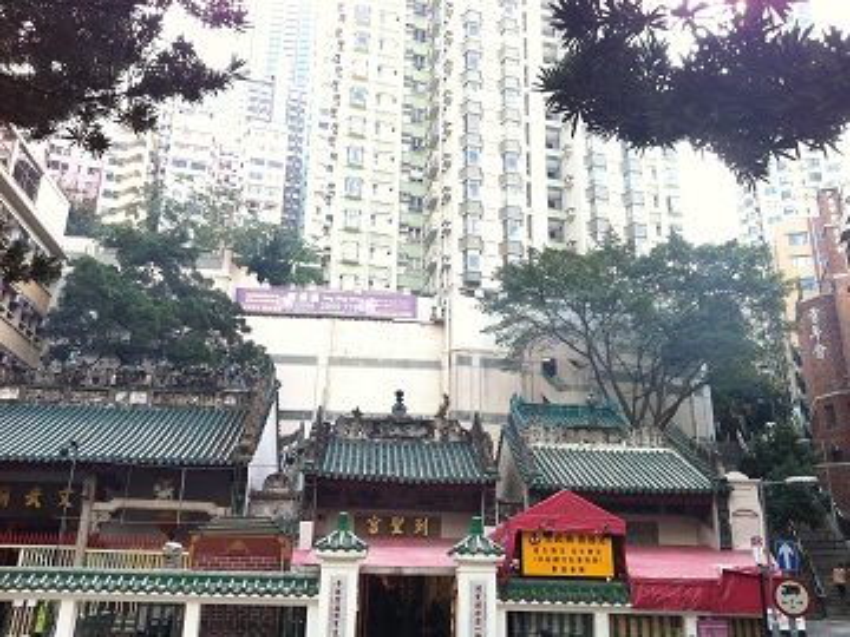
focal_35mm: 35
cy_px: 318
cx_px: 425
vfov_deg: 40.7
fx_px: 859
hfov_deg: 52.6
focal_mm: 3.85
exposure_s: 1/120
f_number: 2.8
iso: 100
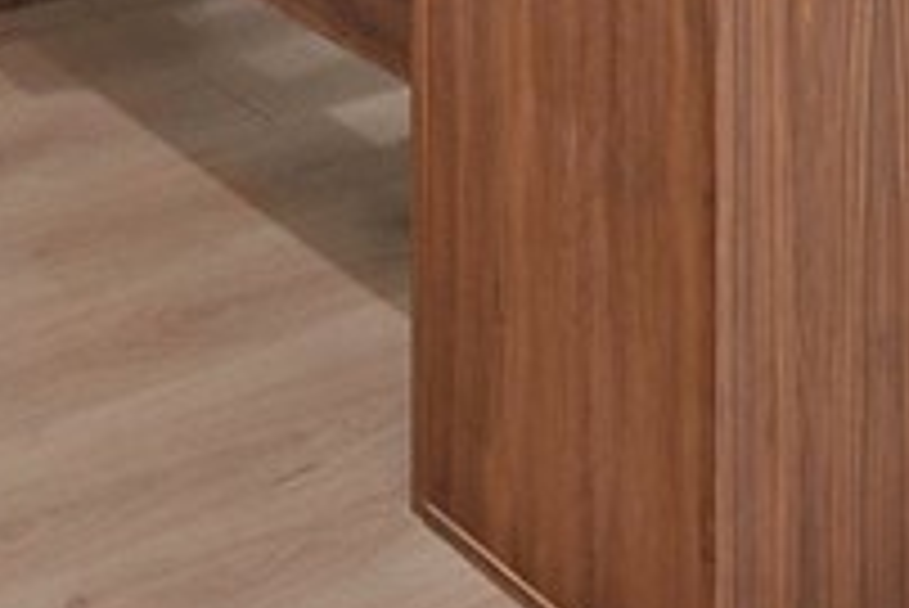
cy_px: -745
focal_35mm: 76
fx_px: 1920
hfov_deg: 26.5
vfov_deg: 14.0
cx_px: 306
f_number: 5.6
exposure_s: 1/640
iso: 400
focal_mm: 15
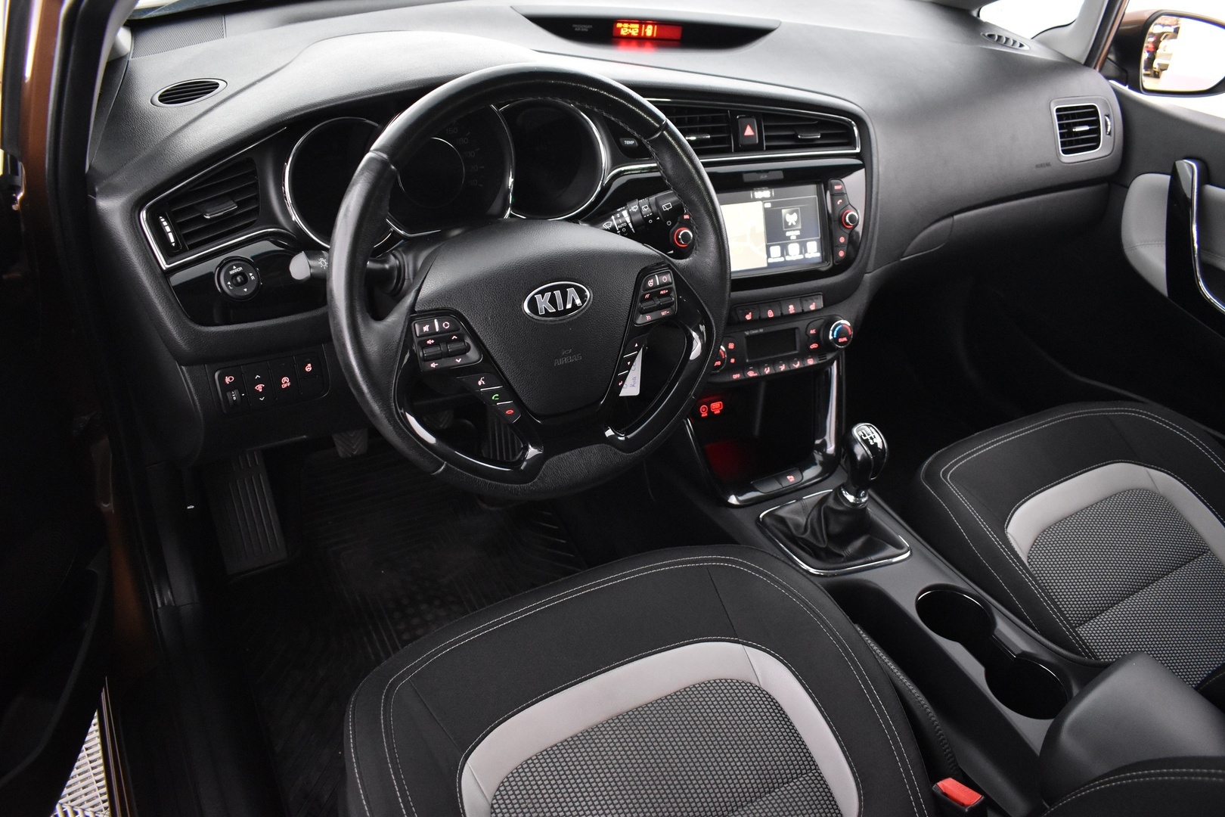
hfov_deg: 67.4
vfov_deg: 47.9
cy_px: 408
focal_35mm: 27
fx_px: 919
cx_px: 612
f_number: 3.5
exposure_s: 1/20
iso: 3200
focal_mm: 18
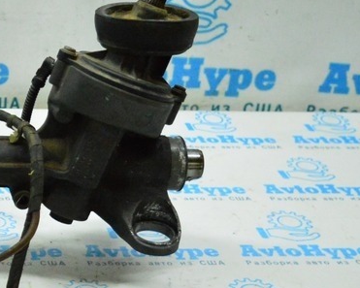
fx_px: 952
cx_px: -117
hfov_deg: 19.6
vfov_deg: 17.2
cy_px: 174
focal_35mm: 89
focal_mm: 23
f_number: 3.8
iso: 6400
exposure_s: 1/800
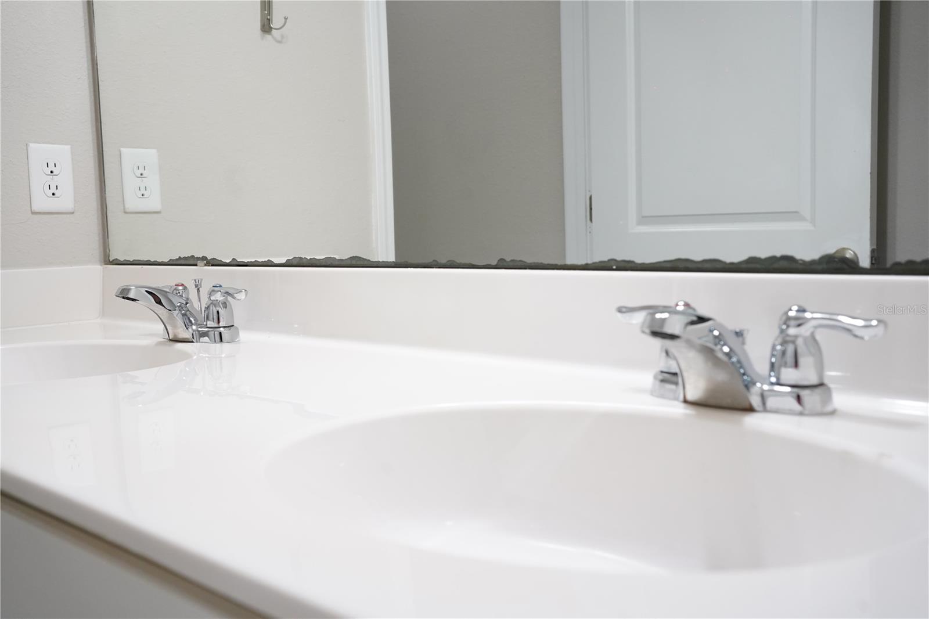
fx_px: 903
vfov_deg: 37.8
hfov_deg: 54.4
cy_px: 310
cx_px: 464
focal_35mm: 35
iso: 2500
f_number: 6.3
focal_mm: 35
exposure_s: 1/60
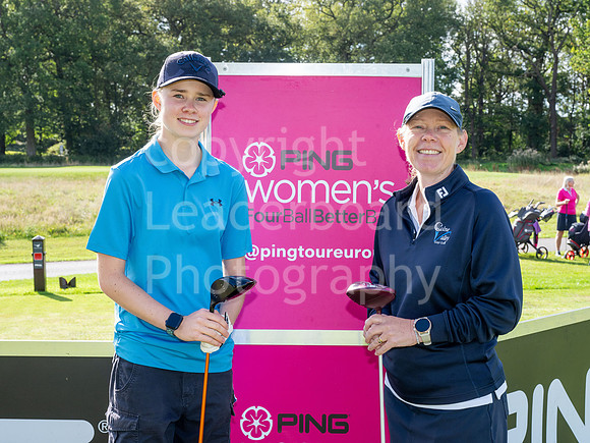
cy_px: 222
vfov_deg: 25.1
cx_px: 295
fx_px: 996
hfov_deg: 33.0
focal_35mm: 58
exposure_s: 1/125
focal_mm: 54
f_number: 11
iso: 320
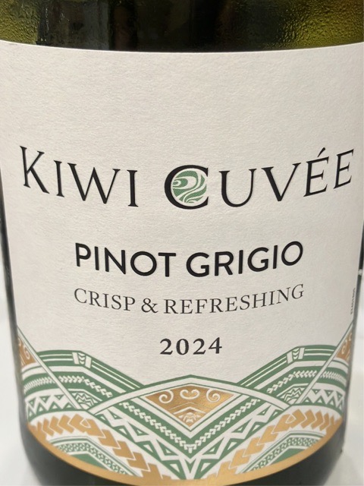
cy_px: 243
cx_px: 182
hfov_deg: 48.2
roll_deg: -0.1
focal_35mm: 29
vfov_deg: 61.7
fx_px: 407
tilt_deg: -22.6
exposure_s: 1/60
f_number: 1.8
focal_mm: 3.99
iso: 100
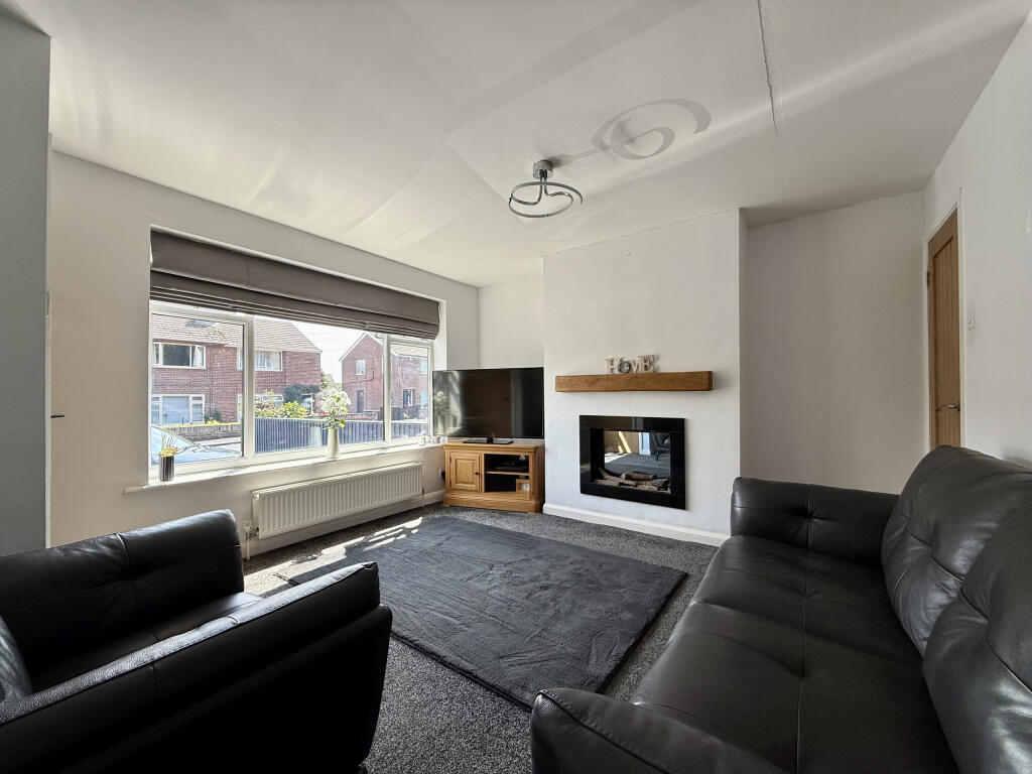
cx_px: 516
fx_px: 417
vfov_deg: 85.7
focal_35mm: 14
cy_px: 387
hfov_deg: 102.1
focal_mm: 2.22
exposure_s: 1/201
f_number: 2.2
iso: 64
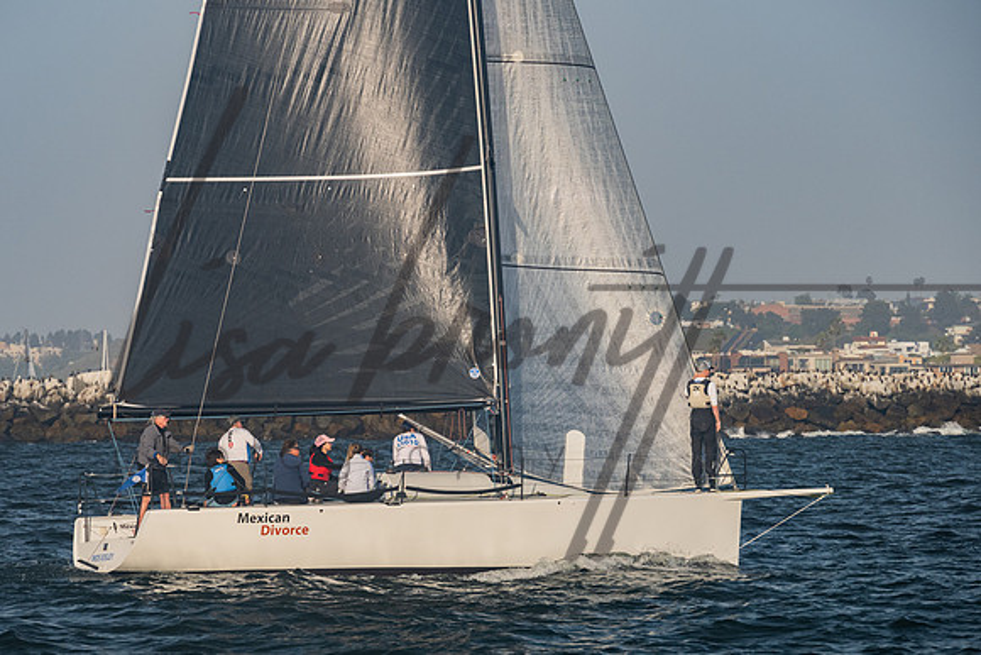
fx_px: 6055
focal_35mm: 222
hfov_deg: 9.3
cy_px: 385
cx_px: 414
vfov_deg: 6.2
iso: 400
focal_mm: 175
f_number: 8
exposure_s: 1/1000
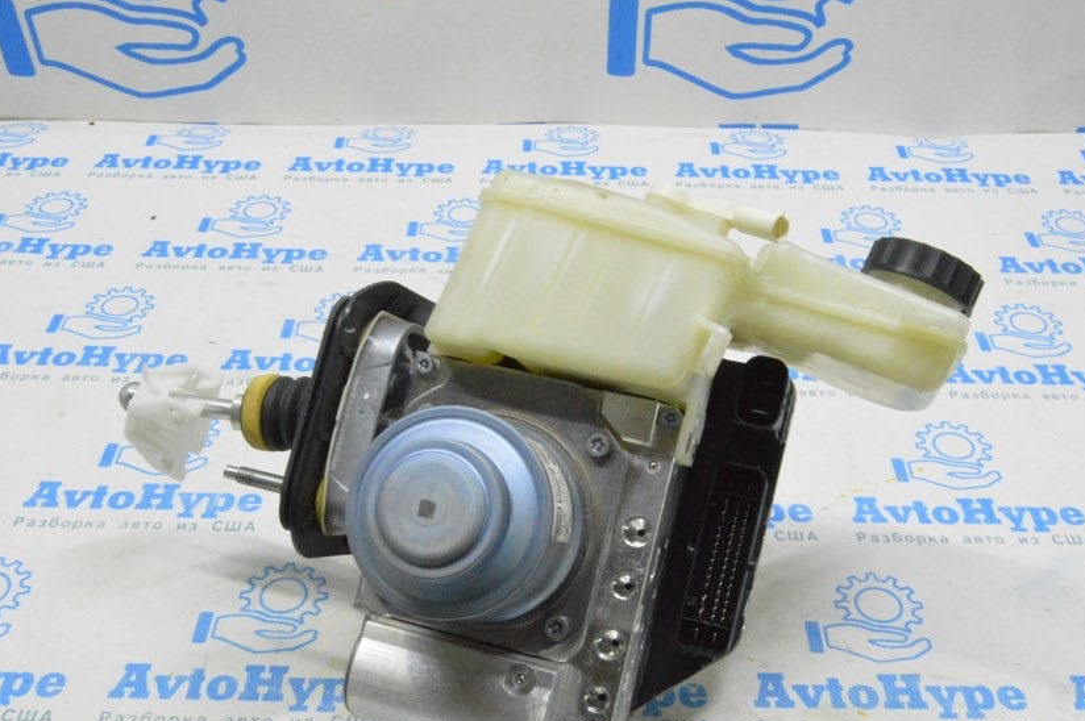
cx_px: 546
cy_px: 447
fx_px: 1235
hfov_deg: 47.4
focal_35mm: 41
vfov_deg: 32.4
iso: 6400
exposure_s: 1/20
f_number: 20
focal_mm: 22
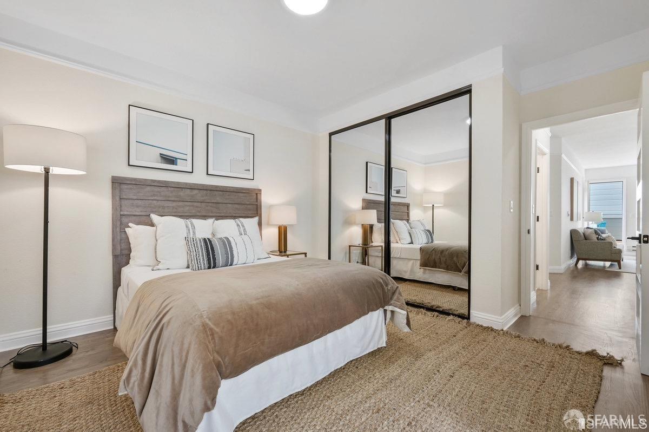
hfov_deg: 100.4
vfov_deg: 77.2
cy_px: 216
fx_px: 270
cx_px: 324
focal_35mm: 15
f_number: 11
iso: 400
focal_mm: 15
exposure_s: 1/8
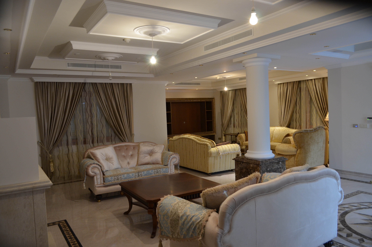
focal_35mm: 27
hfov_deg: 67.5
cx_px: 186
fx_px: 278
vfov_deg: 47.7
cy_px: 124
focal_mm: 18
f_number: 4.5
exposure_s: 1/15
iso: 640
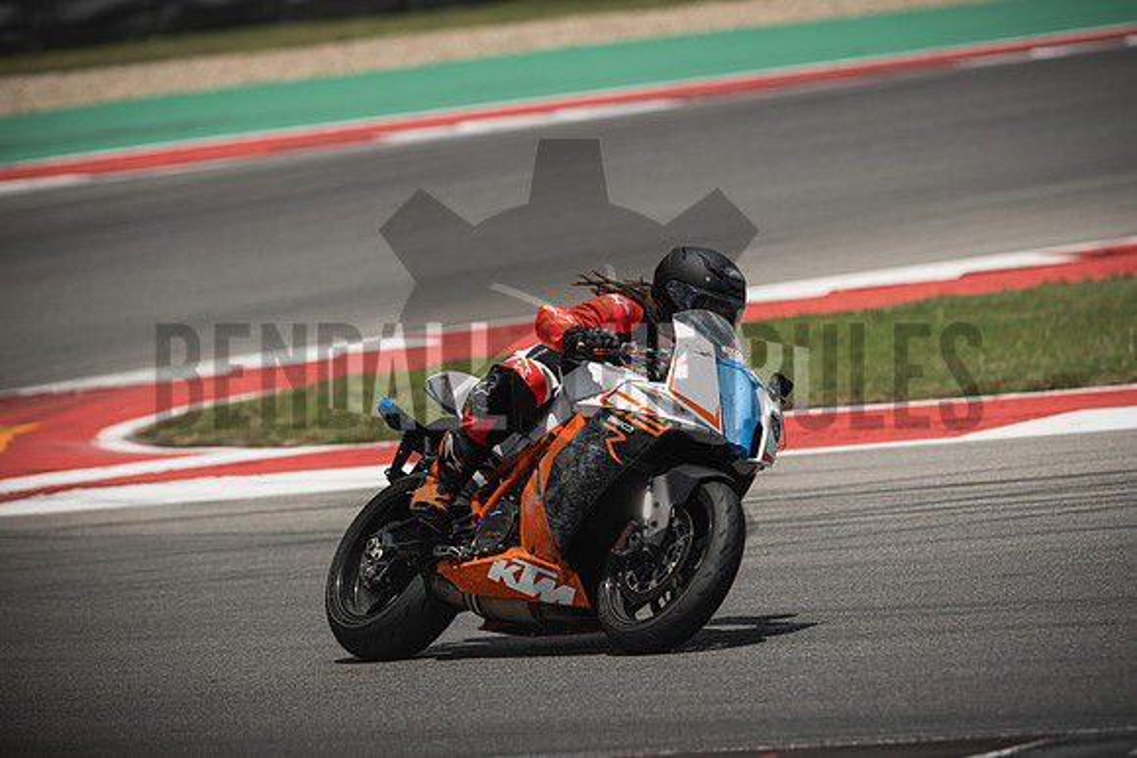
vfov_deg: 4.6
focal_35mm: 300
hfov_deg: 6.9
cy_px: 379
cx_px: 568
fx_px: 9477
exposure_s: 1/2000
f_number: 3.2
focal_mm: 200
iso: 125
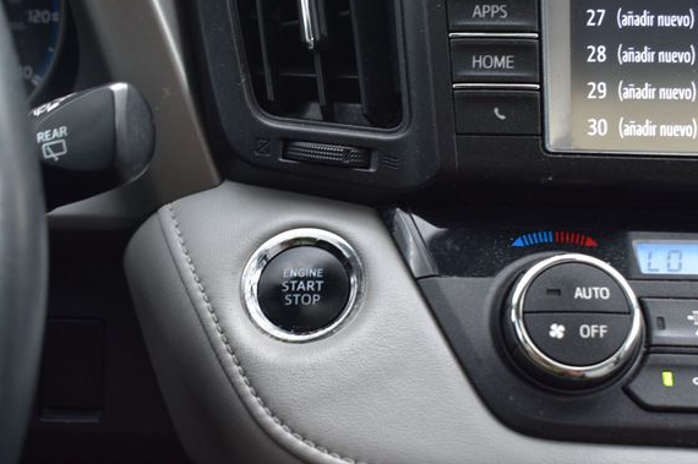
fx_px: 1240
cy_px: 255
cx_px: 358
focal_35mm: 64
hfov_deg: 31.4
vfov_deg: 21.2
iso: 400
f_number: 6.3
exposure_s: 1/20
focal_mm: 38
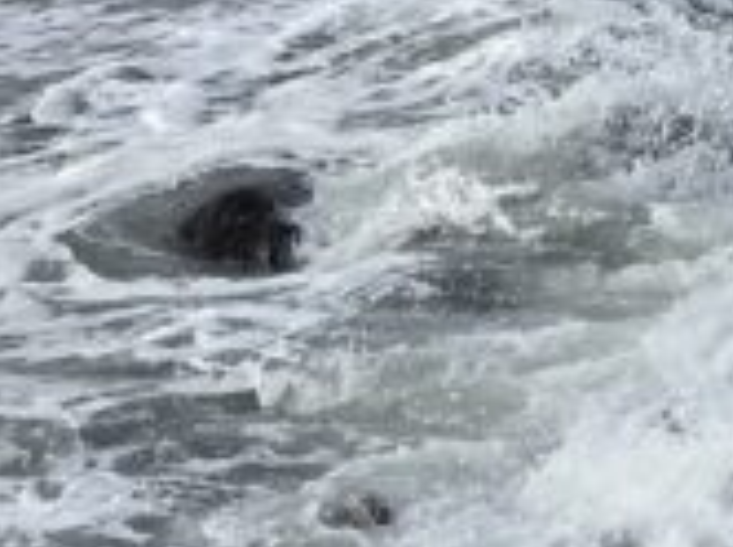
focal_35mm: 142
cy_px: -388
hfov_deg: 12.8
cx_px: 1263
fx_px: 3003
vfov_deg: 9.9
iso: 80
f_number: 1.8
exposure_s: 1/4559
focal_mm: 5.4
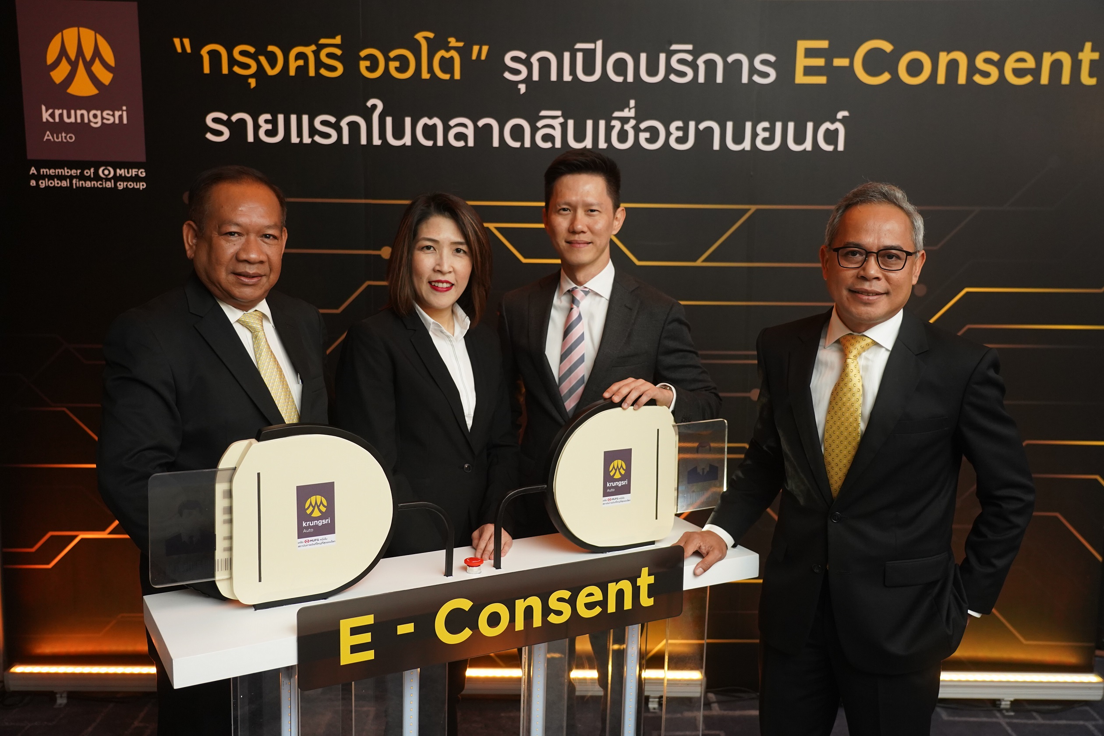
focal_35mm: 33
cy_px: 368
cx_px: 552
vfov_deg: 40.0
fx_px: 1012
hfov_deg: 57.2
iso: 2000
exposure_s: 1/60
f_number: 4
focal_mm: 33
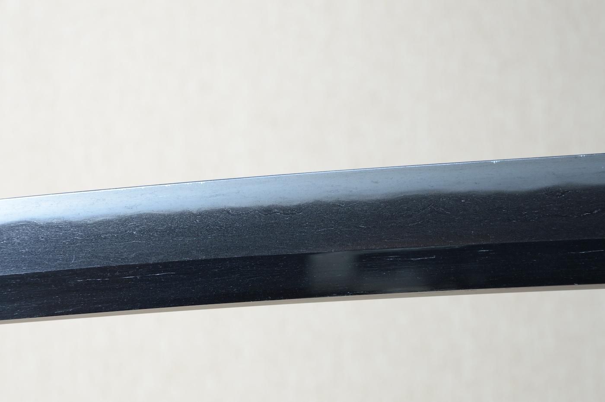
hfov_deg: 14.4
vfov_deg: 9.6
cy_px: 201
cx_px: 302
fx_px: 2393
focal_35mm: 142
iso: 400
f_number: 11
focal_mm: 95
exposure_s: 1/2
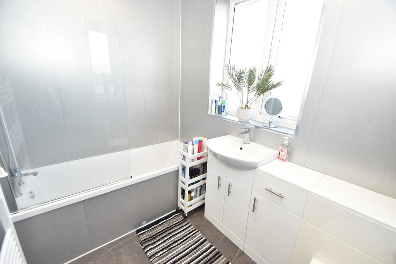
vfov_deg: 77.3
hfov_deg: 100.4
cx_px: 198
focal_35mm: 15
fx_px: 165
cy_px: 132
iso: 800
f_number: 5
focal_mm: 10
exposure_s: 1/100
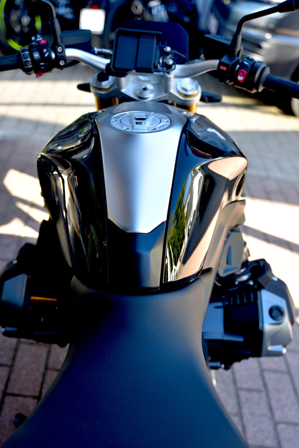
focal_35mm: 44
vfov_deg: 44.5
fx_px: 548
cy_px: 224
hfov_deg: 30.5
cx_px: 150
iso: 100
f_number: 3.2
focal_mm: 44
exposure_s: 1/60
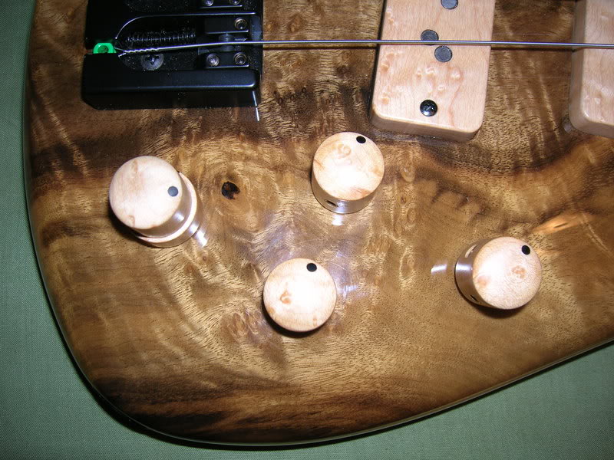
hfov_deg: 54.0
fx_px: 603
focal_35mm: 34
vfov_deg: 41.8
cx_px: 307
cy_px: 230
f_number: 2.9
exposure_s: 1/60.1
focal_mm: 5.7
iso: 50
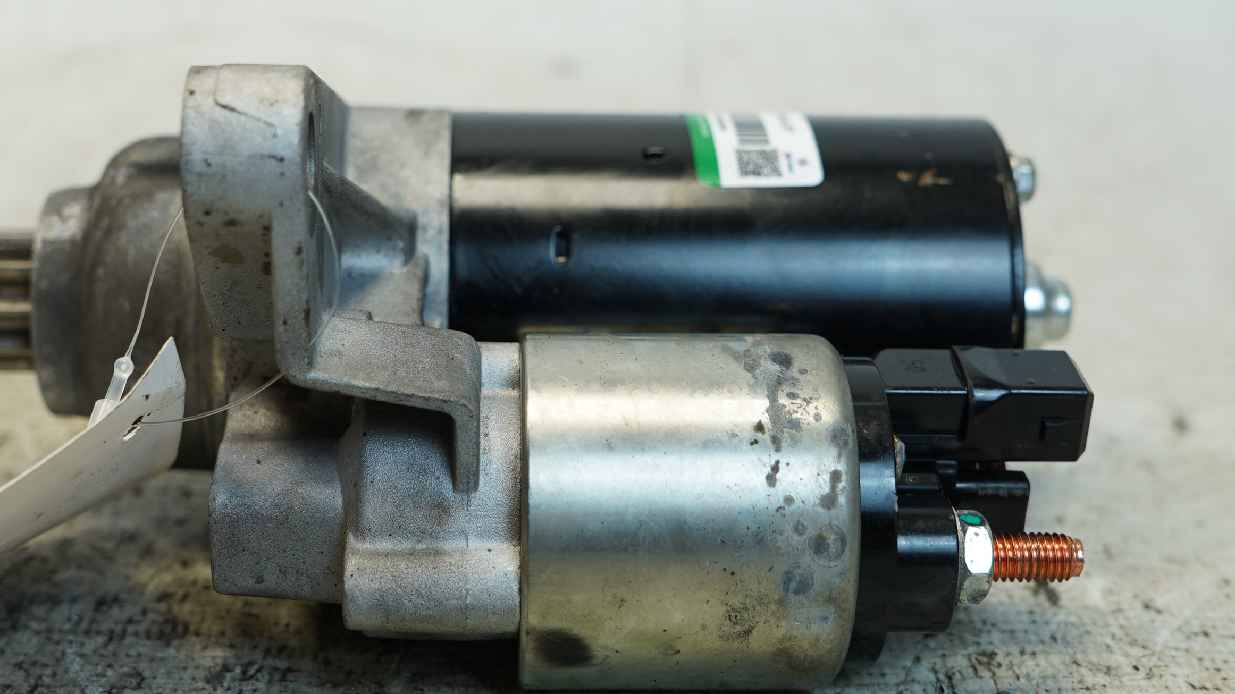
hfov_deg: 34.3
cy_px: 341
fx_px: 1997
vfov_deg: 19.7
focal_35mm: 61
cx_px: 560
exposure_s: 1/60
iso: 160
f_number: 4
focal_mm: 30
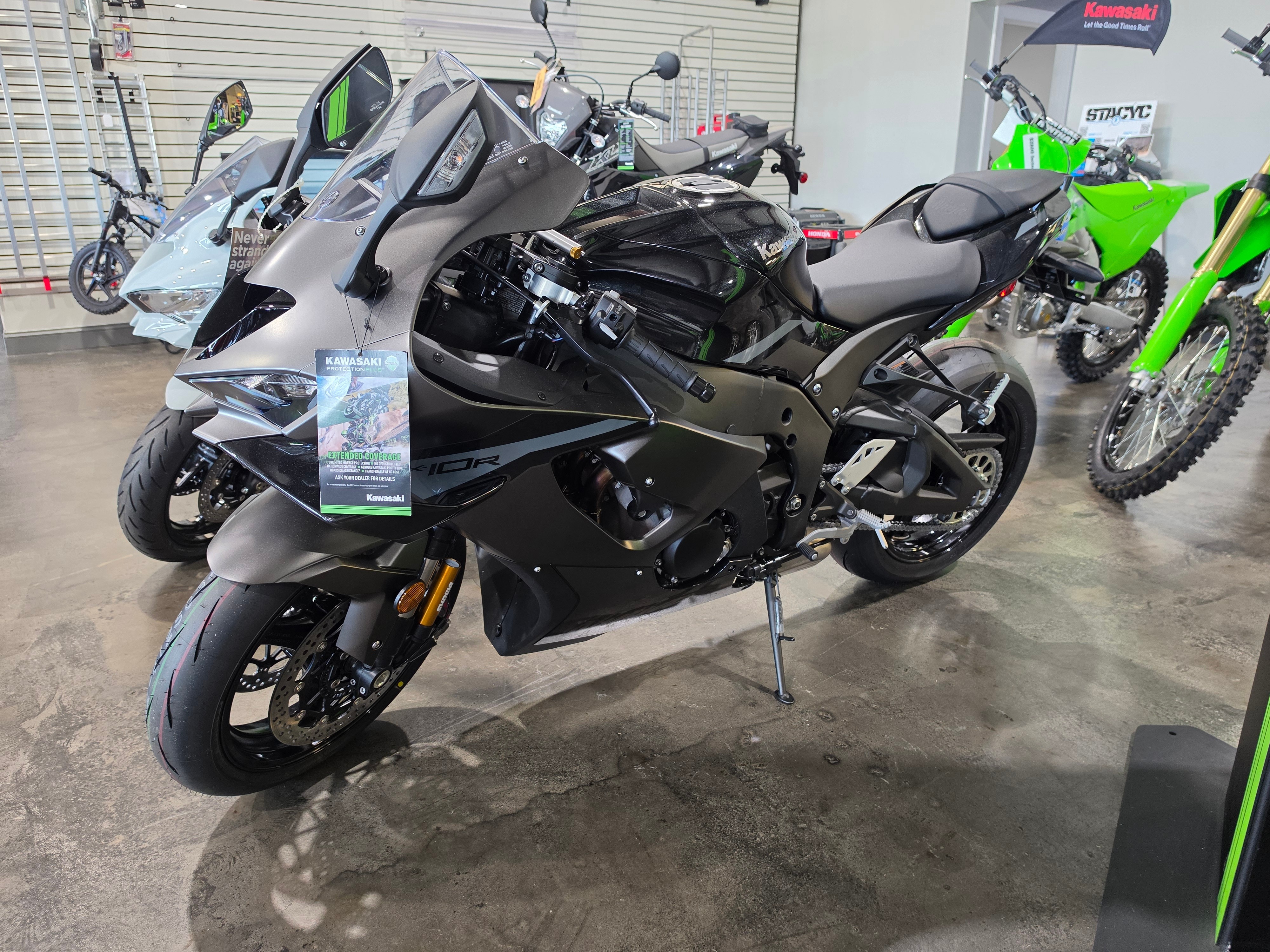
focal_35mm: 23
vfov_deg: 58.9
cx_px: 635
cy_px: 476
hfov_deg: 73.9
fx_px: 844
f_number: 1.4
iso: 160
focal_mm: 6.5
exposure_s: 1/120
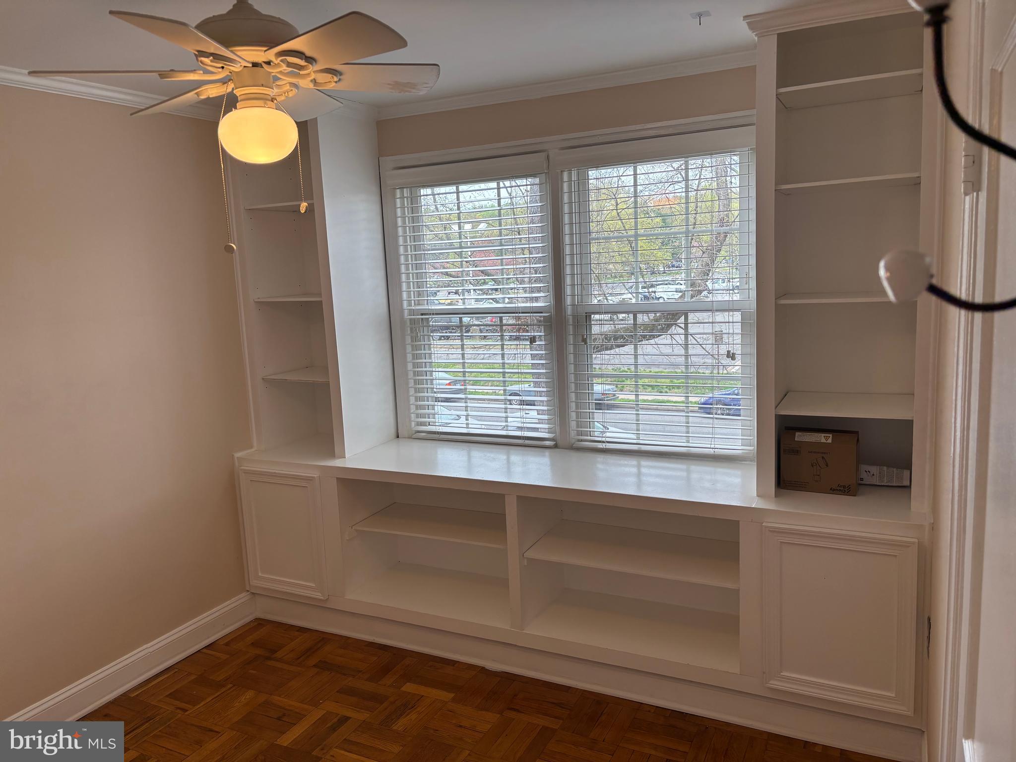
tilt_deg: -9.8
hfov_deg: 67.3
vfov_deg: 53.1
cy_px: 381
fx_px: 763
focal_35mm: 26
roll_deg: +2.9
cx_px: 508
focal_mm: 5.96
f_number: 1.6
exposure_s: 1/120
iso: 32
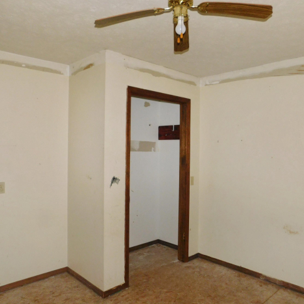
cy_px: 149
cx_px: 153
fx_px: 278
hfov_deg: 57.3
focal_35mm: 28
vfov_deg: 57.3
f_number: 3
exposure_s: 1/30
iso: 200
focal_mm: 4
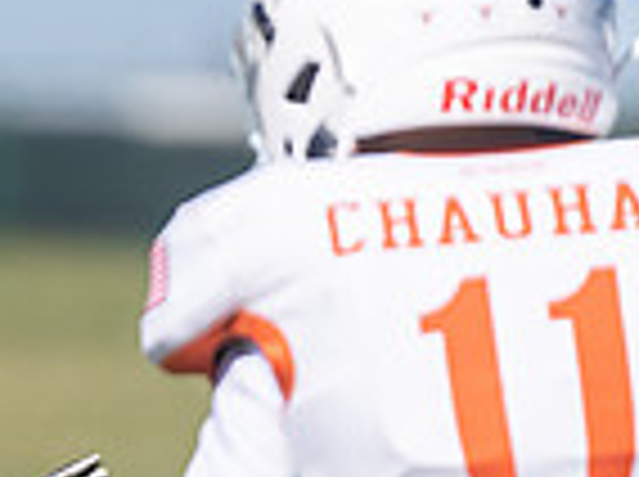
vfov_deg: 1.5
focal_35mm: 958
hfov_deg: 2.1
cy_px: 494
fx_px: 17655
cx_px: -493
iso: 100
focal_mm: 195
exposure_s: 1/2500
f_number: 2.8
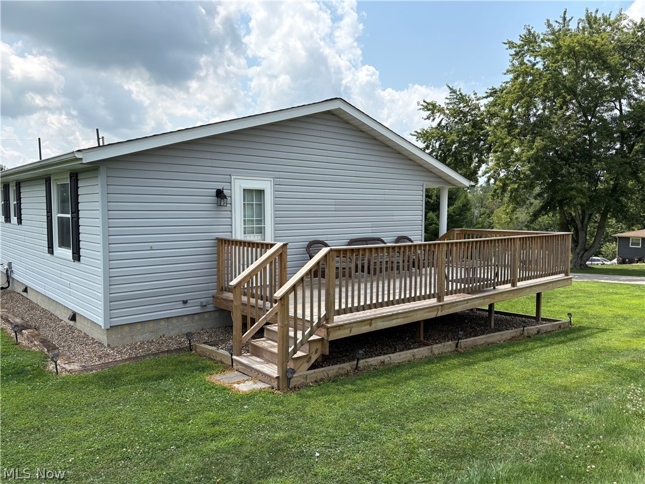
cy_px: 242
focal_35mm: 26
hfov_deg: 67.3
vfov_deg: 53.1
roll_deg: -0.8
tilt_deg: -3.8
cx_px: 322
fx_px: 484
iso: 50
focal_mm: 5.96
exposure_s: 1/2747
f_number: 1.6
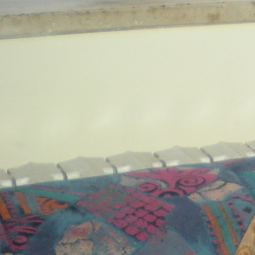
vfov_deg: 11.8
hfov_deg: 11.0
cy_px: 330
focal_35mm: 144
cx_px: 511
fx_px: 1200
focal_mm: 6.3
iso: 119
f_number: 3.1
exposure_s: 1/60
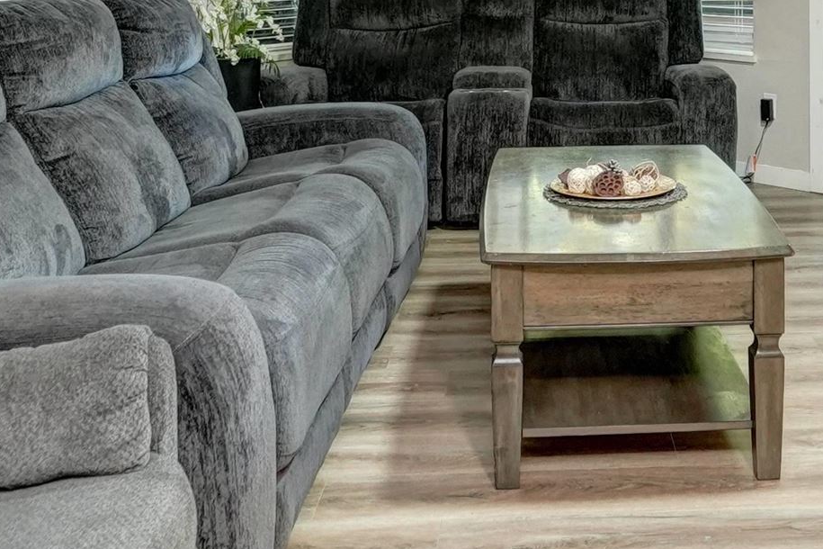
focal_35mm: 47
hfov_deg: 40.9
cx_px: 598
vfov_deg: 26.0
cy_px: -87
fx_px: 1074
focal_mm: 14
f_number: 4
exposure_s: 1/30
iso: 1000
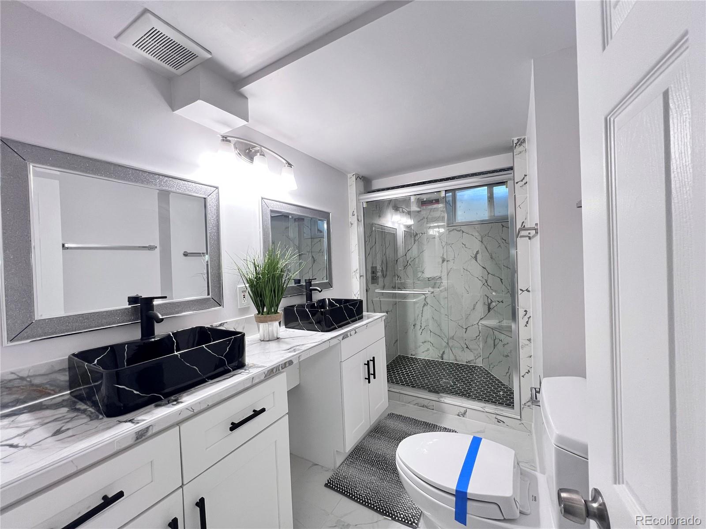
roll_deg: +1.7
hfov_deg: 106.2
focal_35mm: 13
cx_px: 353
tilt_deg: -1.1
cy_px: 264
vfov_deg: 89.9
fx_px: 265
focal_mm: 1.57
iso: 125
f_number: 1.8
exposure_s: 1/60
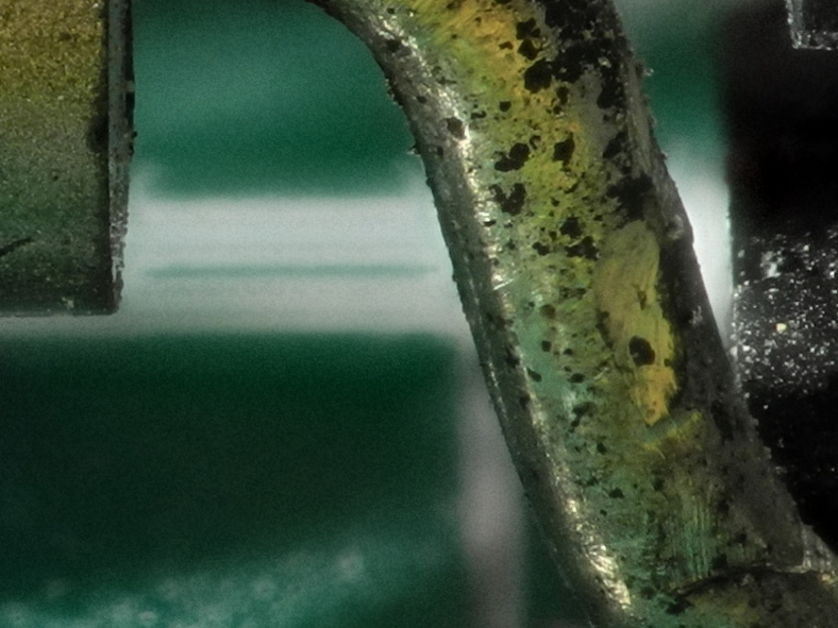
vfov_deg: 1.6
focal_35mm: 926
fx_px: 22417
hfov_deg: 2.1
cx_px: -815
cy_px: 216
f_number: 7.1
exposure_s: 2
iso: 100
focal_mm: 42.6
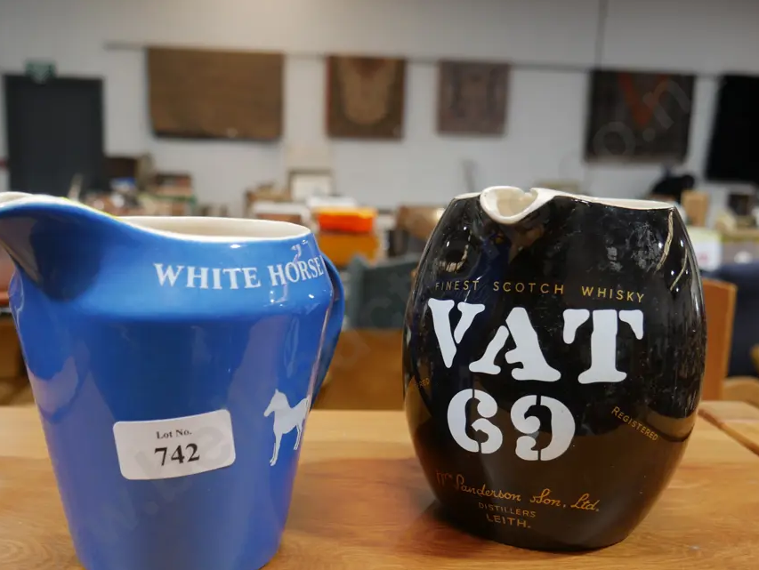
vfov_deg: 39.5
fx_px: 790
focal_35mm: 36
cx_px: 351
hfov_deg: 51.3
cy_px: 340
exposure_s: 1/60
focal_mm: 15
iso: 320
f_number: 3.6
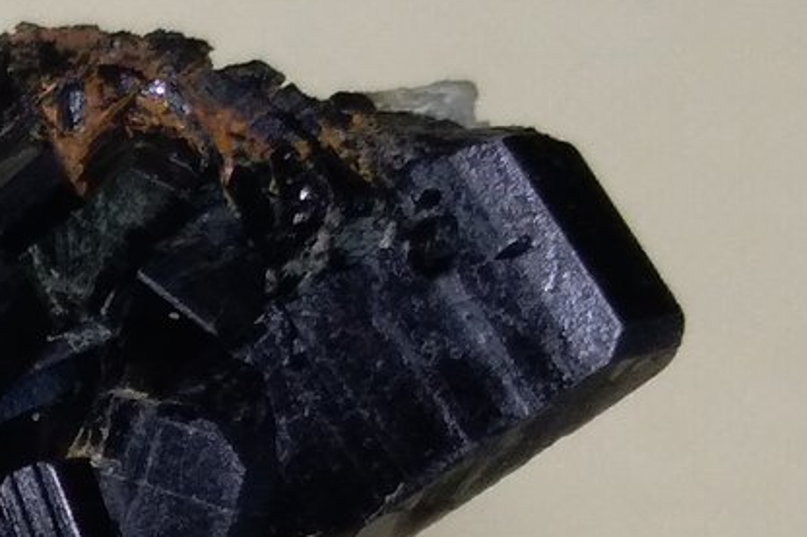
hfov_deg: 17.3
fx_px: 2330
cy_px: 777
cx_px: -475
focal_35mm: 104
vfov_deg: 12.6
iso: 123
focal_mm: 3.54
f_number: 2
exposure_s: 1/30
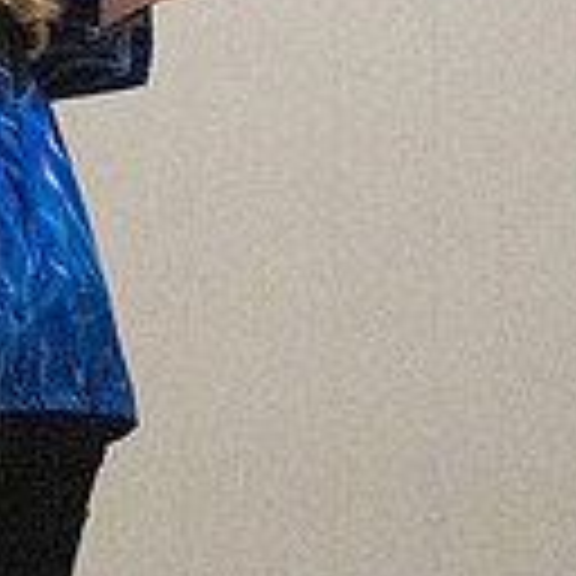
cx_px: -140
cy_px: 310
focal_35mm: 751
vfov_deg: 2.3
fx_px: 14138
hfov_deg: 2.3
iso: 10000
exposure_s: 1/1250
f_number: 4
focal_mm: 130
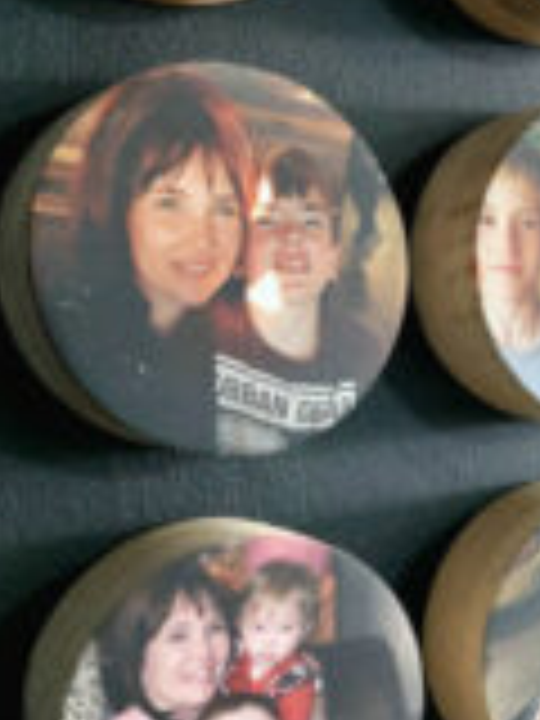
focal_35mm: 60
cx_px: 513
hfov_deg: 23.6
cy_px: 446
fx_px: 1248
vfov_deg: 32.1
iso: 500
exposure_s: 1/25
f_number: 1.8
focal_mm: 5.23
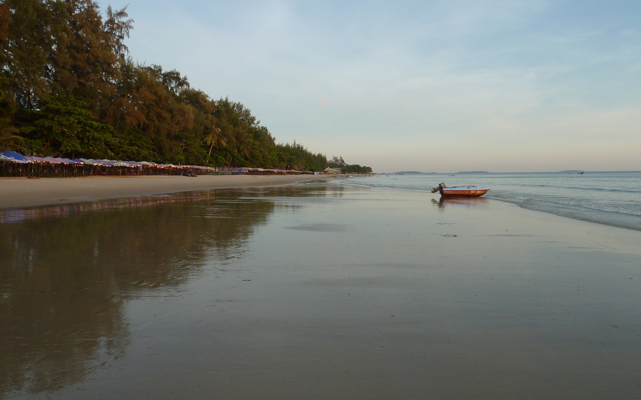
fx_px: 472
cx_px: 317
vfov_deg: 46.0
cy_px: 188
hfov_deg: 68.4
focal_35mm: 27
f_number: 4
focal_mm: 4.1
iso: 80
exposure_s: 1/160
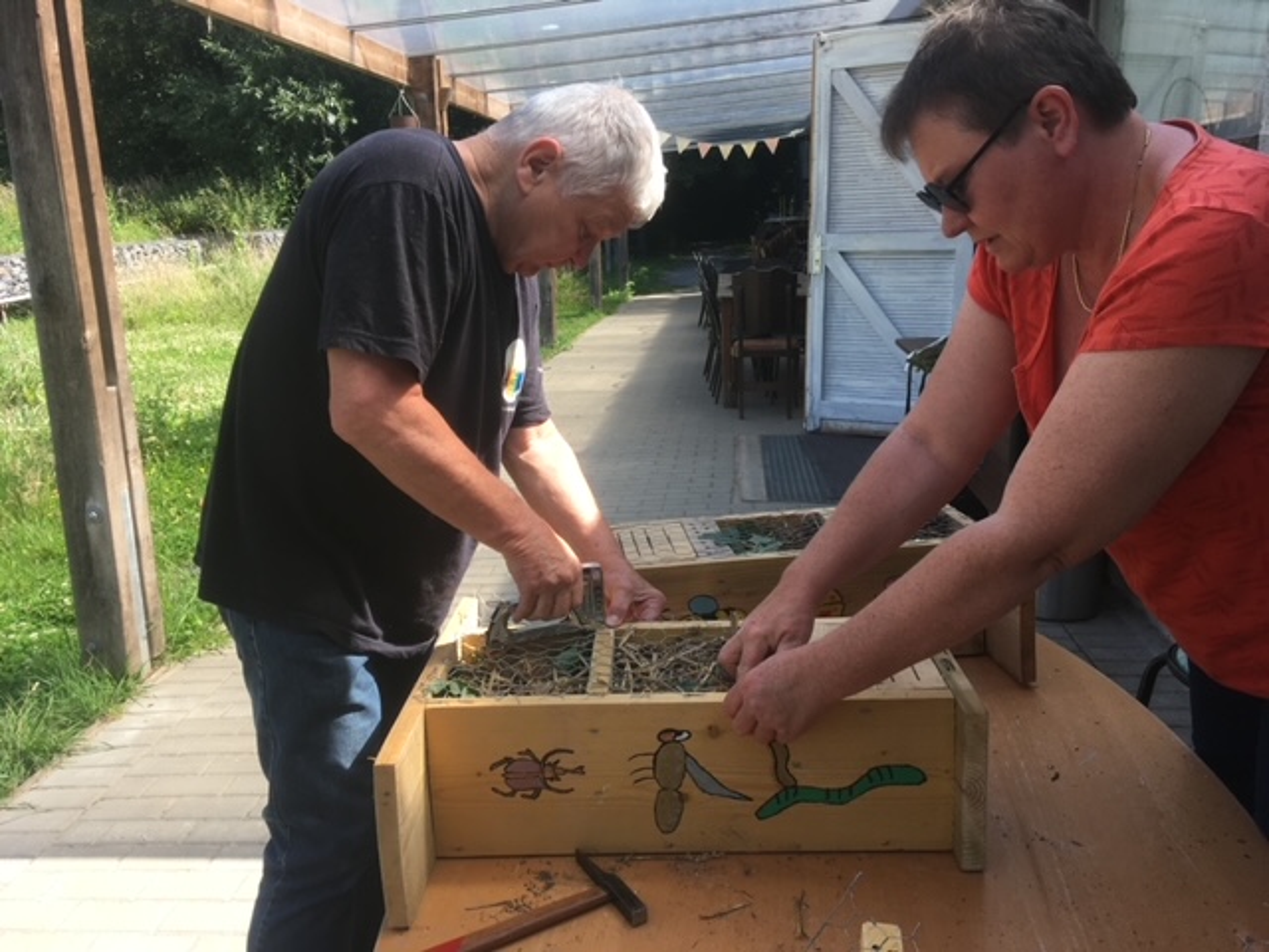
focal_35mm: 29
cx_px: 634
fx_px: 1063
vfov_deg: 48.2
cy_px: 476
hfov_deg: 61.7
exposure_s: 1/444
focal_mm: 4.15
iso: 25
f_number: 2.2
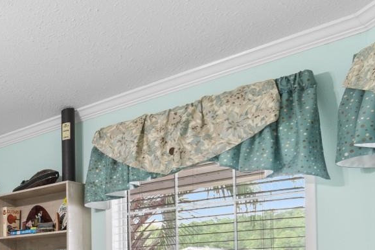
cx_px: -105
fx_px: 437
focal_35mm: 42
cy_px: 273
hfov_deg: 34.2
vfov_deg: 29.0
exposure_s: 1/5
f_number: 4.5
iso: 100
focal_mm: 10
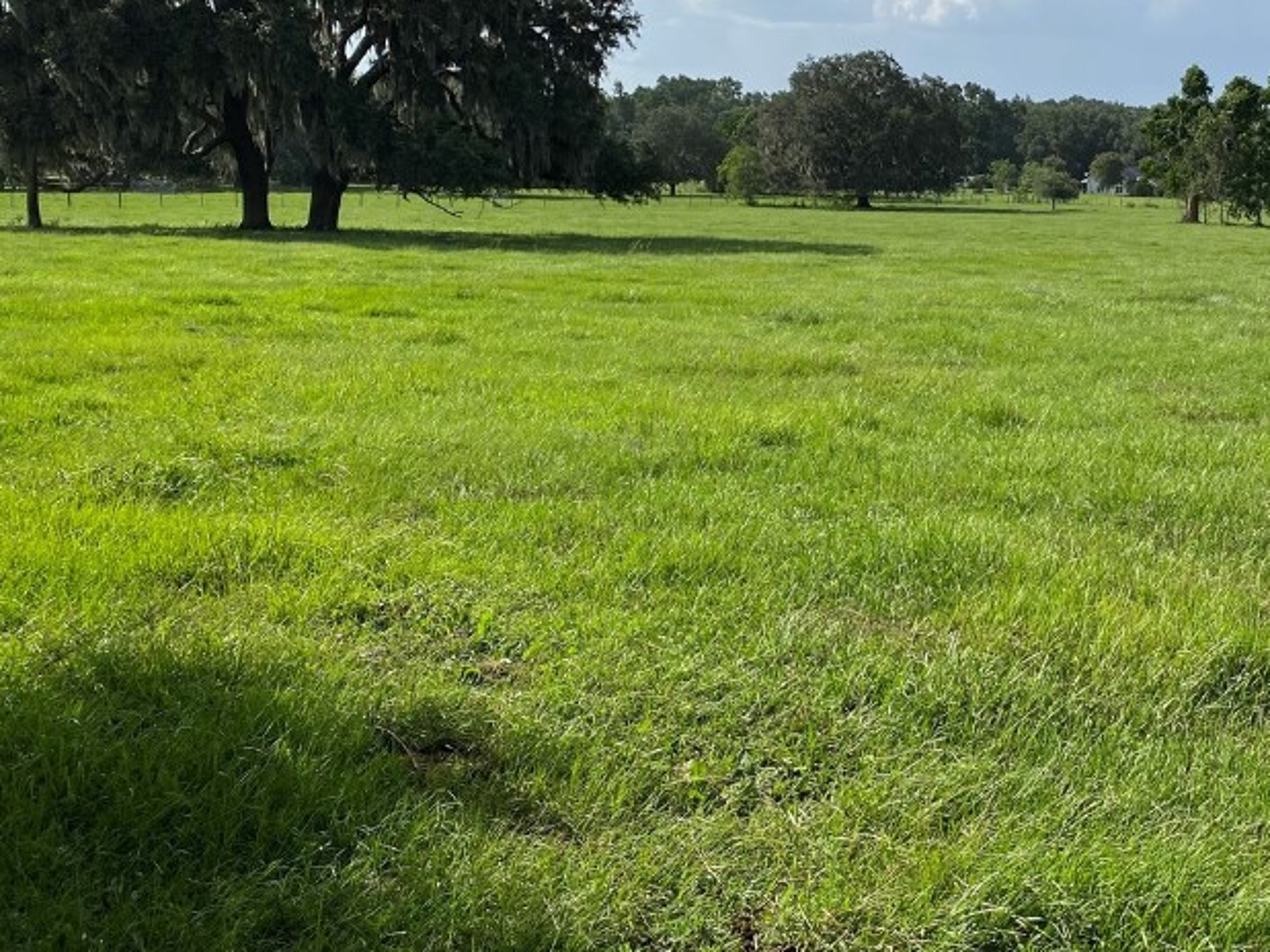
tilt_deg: -4.9
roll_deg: -2.0
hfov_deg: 42.8
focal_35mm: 43
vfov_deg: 33.0
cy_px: 250
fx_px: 1577
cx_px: 919
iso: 32
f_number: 1.8
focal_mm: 4.25
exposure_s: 1/4274
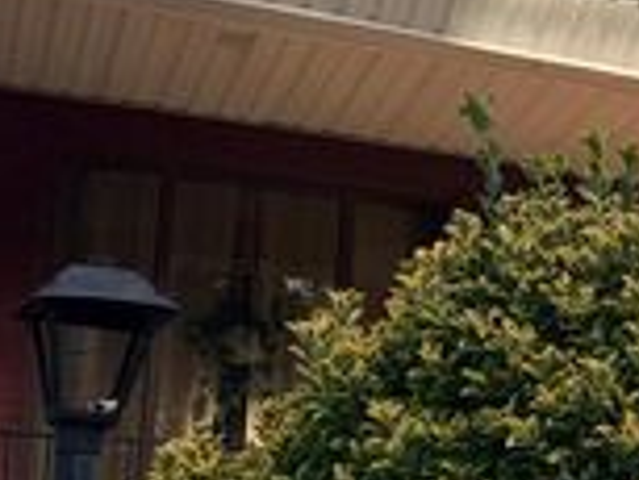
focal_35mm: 93
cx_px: 927
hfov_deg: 18.8
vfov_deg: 15.9
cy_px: 349
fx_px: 1718
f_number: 1.78
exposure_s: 1/4167
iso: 80
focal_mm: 6.76
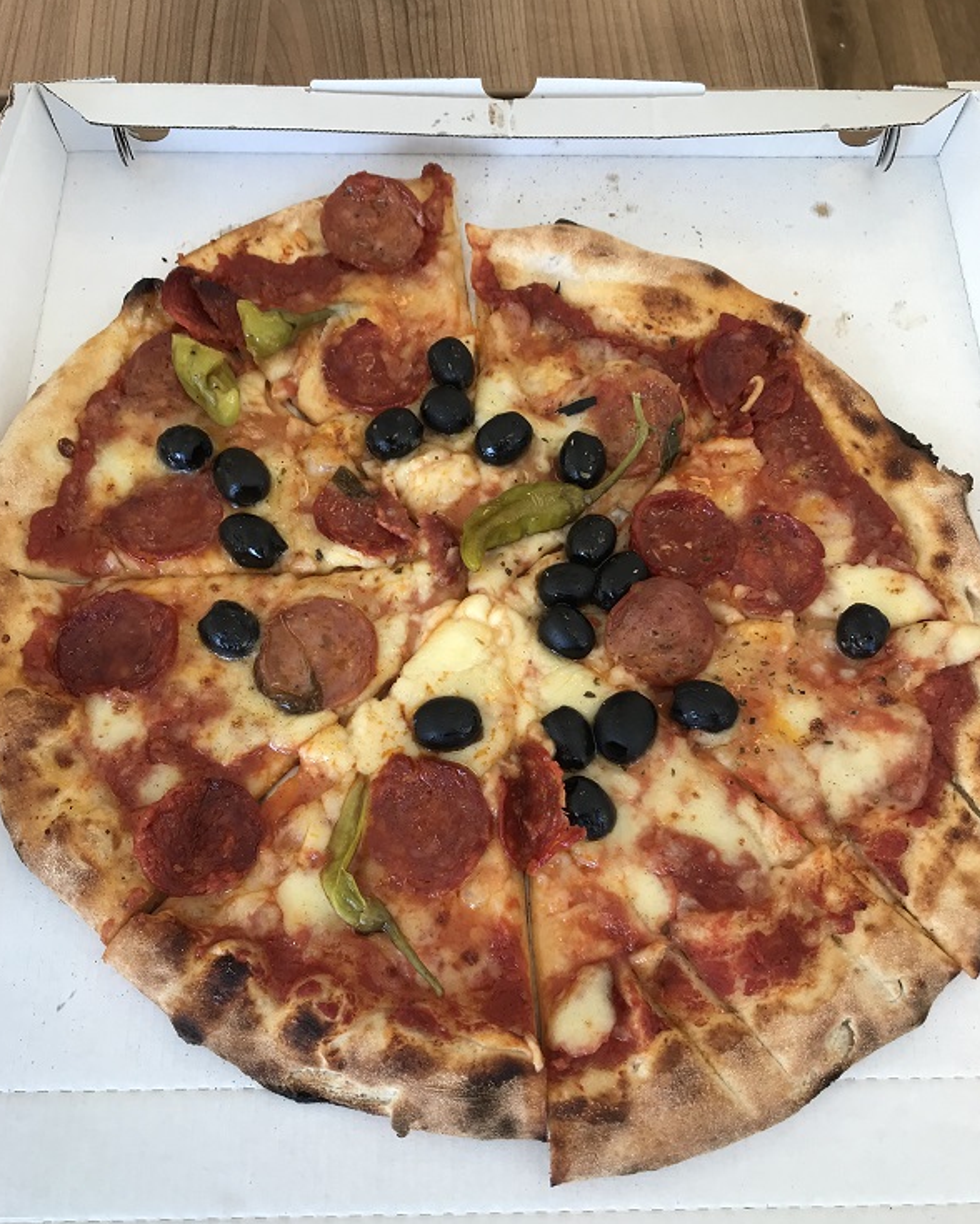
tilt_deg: -67.7
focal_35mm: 30
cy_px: 664
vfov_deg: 58.7
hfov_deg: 48.5
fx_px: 1088
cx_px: 482
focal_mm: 3.99
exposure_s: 1/112
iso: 20
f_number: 1.8
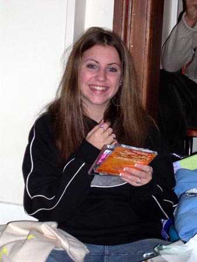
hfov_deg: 13.0
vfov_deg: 17.3
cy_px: 131
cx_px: 98
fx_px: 864
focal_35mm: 114
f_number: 4.9
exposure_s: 1/60
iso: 301
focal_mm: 24
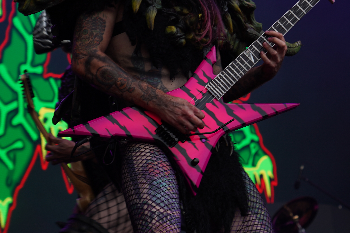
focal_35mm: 130
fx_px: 1264
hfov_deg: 15.7
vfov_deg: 10.5
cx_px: 240
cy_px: 22
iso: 100
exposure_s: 1/125
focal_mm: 68
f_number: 4.5
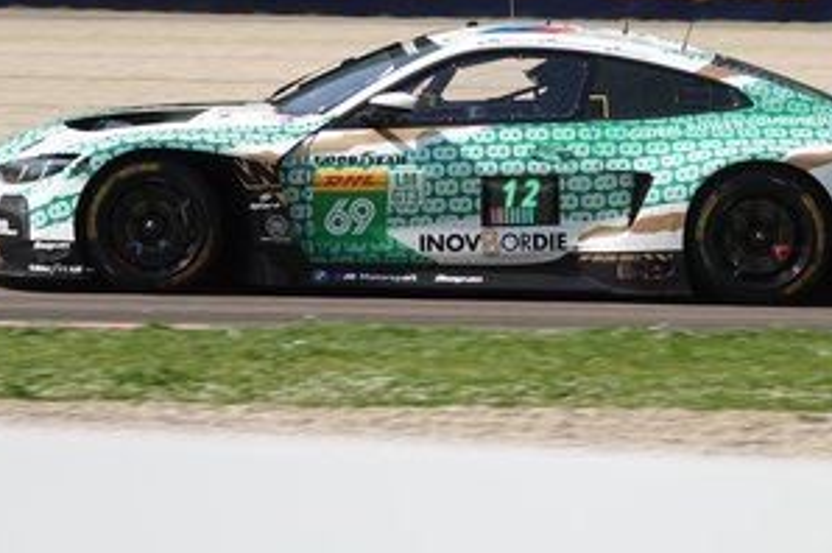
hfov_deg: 8.3
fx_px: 5725
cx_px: 503
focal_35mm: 248
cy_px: 168
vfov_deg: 5.5
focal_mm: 60.29
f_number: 4
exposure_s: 1/800
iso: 100
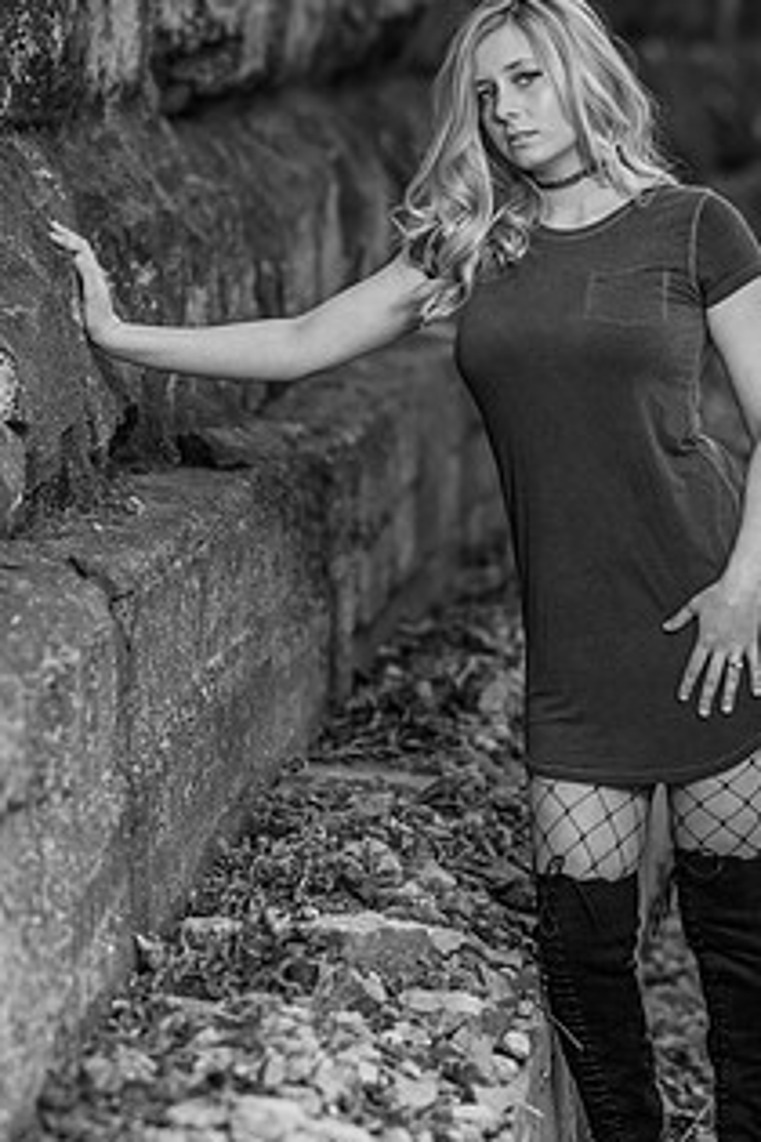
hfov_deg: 7.1
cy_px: 671
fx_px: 6119
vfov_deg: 10.7
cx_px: 493
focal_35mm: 193
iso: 200
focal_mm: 135
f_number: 2.8
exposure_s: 1/320
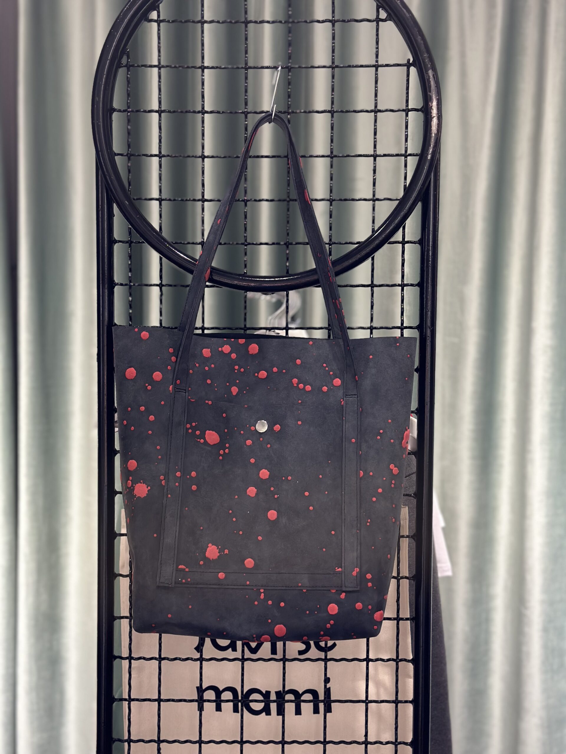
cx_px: 283
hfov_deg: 30.3
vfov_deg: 39.7
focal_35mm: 48
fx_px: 1046
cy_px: 377
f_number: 1.78
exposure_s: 1/100
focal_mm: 6.86
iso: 125
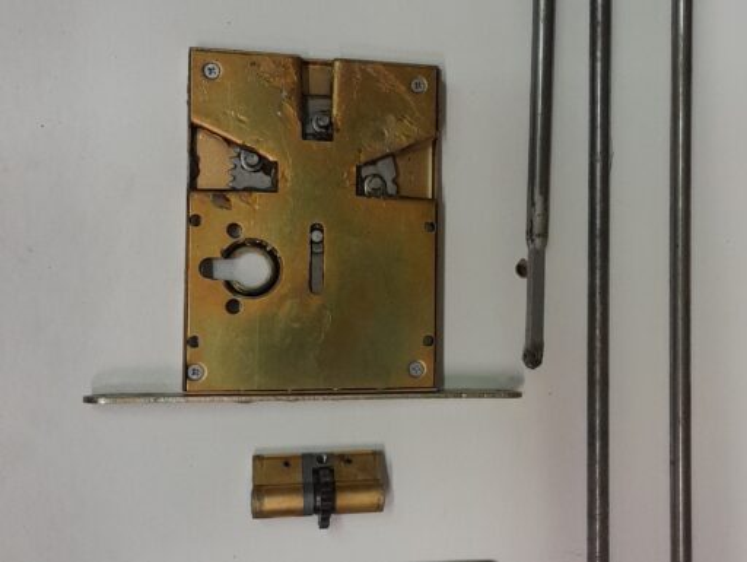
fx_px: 583
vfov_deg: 51.4
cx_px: 374
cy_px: 281
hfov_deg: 65.3
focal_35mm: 27
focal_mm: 4
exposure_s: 1/50
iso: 200
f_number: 1.8
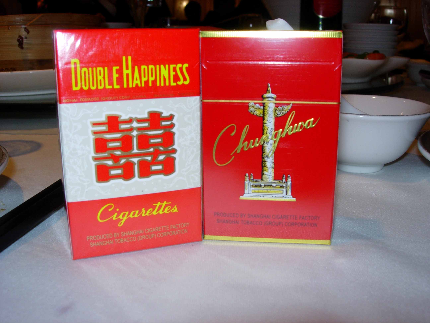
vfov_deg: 37.7
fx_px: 472
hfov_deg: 49.0
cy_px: 162
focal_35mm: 38
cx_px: 215
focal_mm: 7.8
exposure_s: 1/64
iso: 79
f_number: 4.8
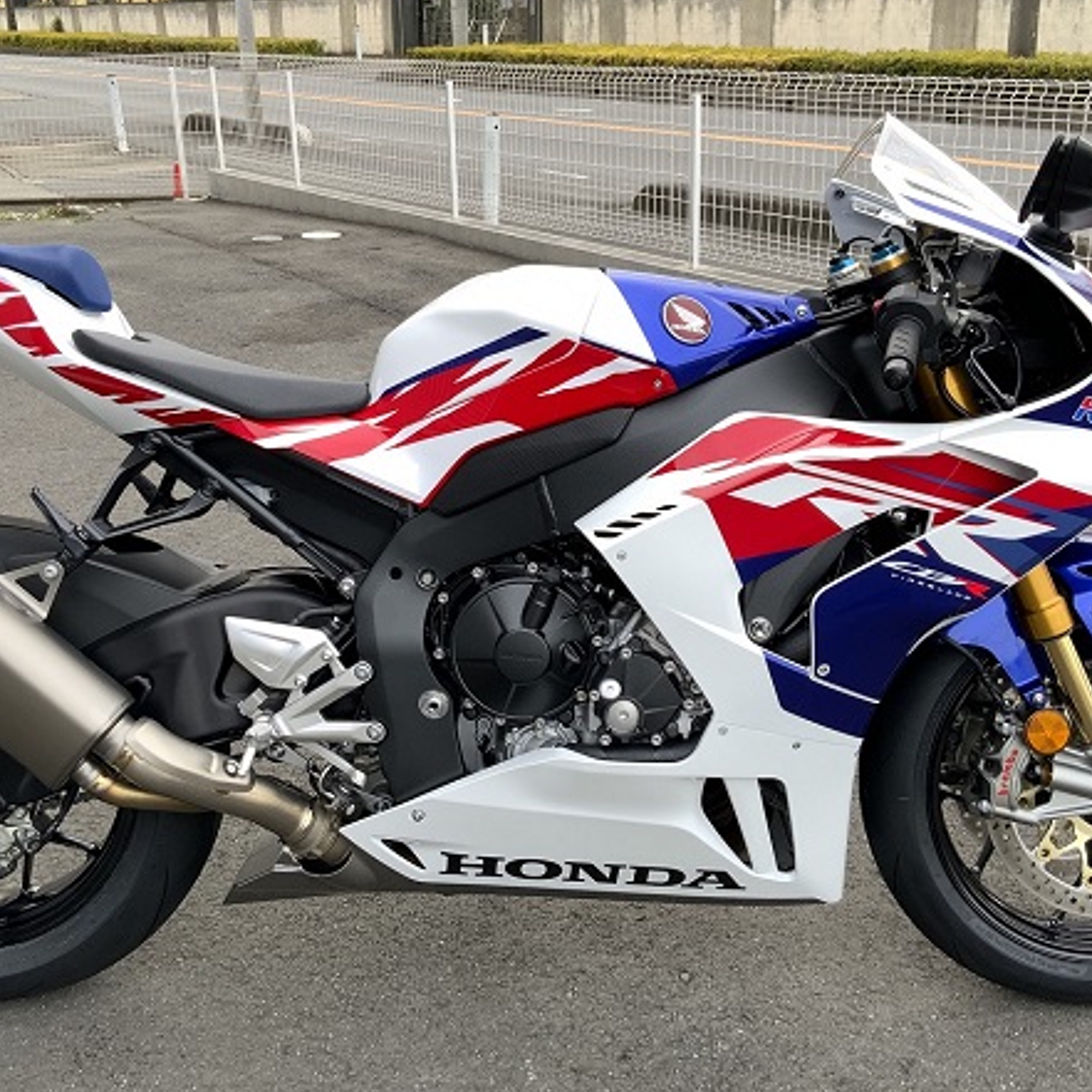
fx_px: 1463
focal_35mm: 41
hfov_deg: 40.9
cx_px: 515
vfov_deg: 40.9
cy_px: 499
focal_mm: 3
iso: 16
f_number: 1.8
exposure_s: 1/144
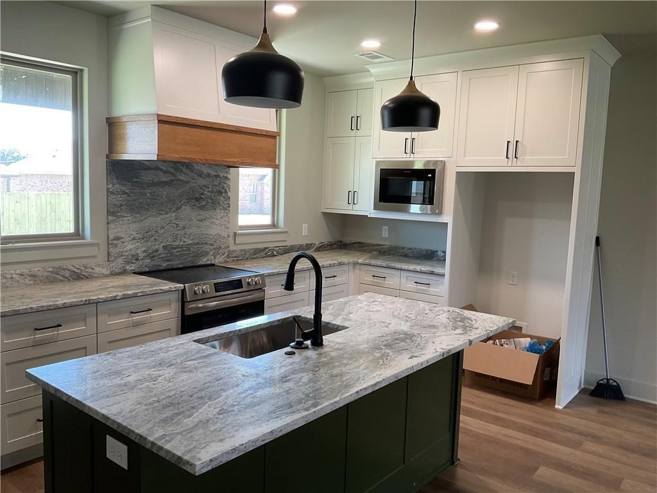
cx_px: 328
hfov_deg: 61.7
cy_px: 246
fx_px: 550
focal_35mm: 29
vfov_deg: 48.2
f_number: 1.8
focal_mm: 3
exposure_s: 1/60
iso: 50
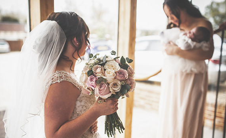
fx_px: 245
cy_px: 83
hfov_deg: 49.5
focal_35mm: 40
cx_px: 104
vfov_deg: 31.4
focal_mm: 35
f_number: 2.2
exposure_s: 1/125
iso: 100
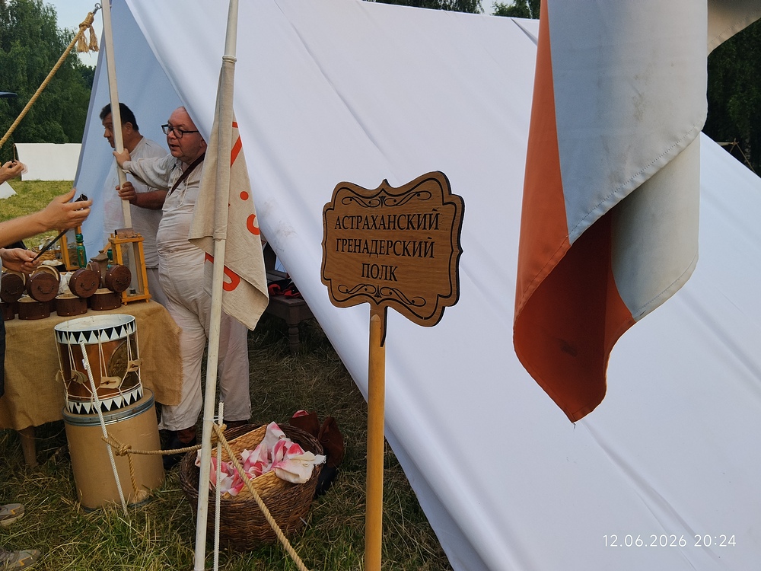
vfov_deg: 48.2
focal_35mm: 29
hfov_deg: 61.7
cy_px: 286
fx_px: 638
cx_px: 380
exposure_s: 1/114
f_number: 1.8
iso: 50
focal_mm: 3.96
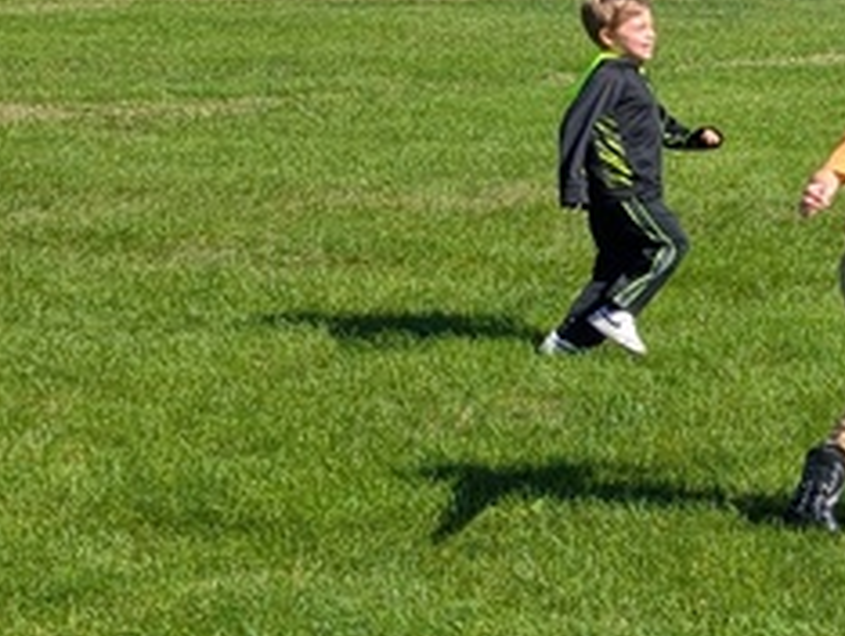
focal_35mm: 105
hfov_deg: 14.6
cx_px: 1806
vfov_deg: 14.1
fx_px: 2566
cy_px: 295
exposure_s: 1/912
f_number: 1.68
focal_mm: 6.9
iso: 19
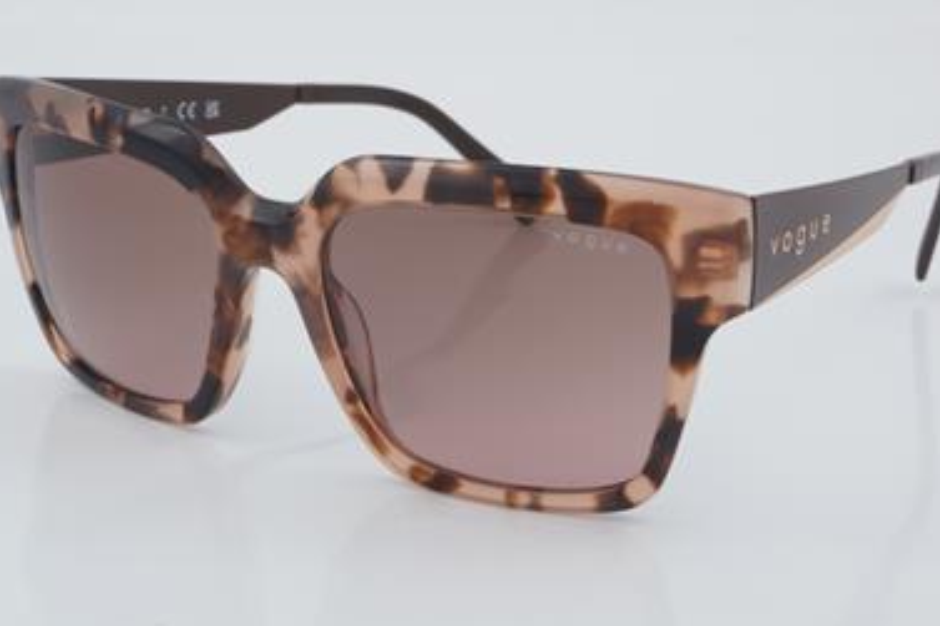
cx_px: 474
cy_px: 307
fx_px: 2284
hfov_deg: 23.3
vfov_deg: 15.6
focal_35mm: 88
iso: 100
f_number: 32
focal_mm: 55
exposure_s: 1/4
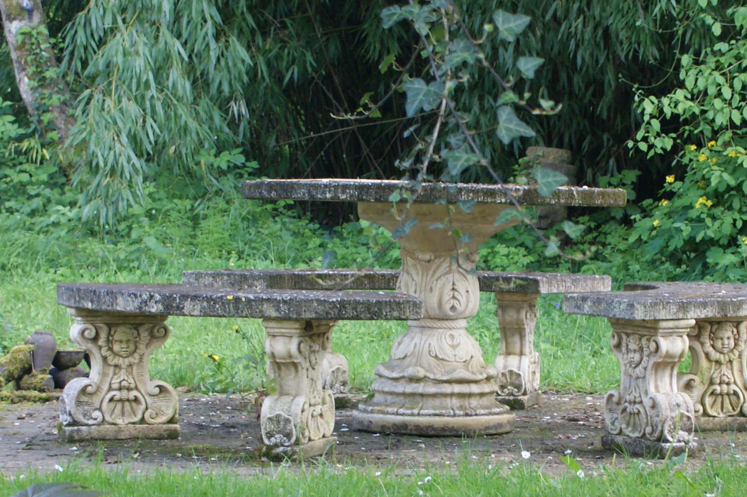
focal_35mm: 142
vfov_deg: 9.6
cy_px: 340
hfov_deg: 14.4
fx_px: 2952
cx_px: 560
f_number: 5.6
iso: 250
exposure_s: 1/60
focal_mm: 35
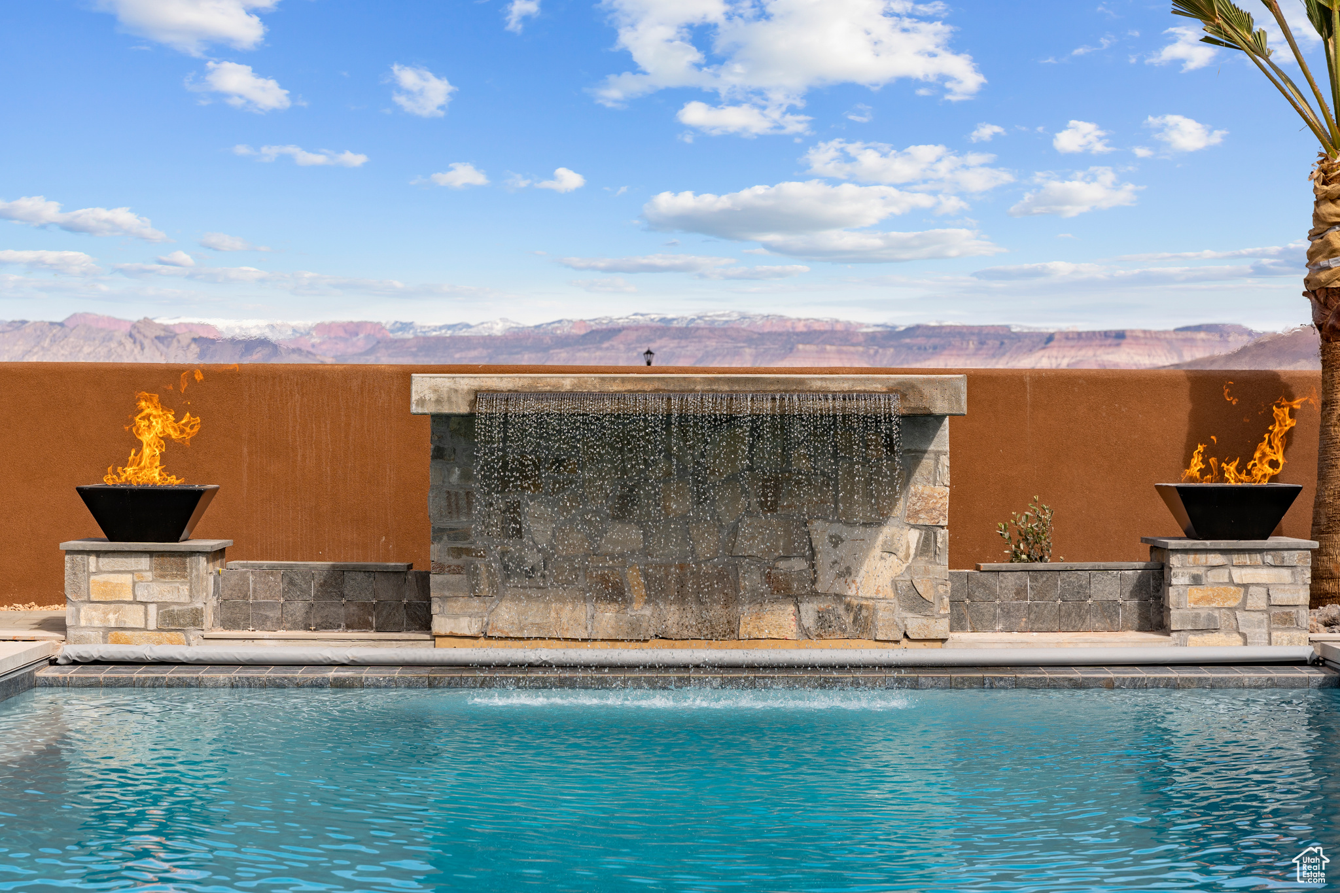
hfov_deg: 27.0
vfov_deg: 18.2
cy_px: 446
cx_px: 670
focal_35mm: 75
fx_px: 2791
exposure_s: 1/640
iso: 100
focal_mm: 75
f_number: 6.3
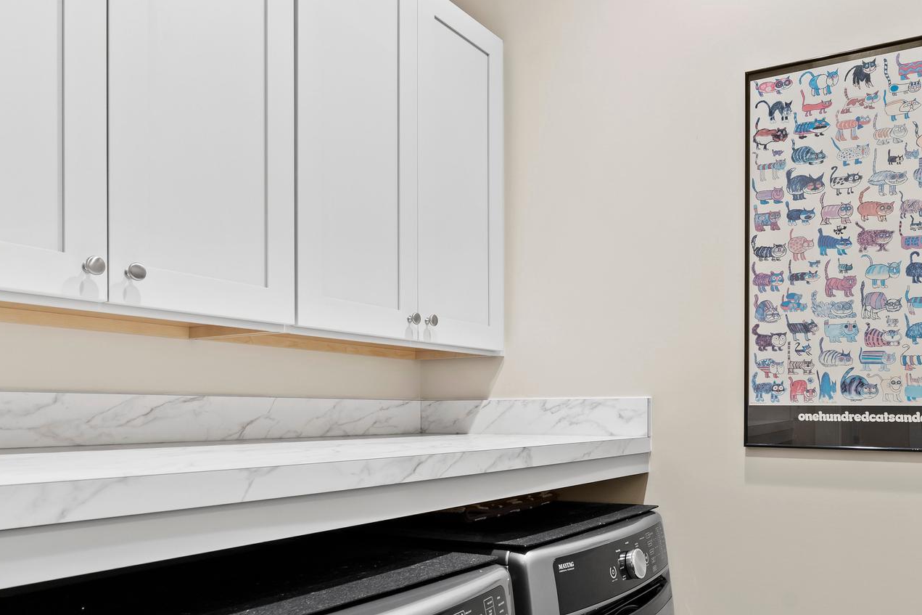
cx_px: 551
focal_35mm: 29
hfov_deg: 63.1
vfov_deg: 44.1
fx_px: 743
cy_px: 425
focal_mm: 18
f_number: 8
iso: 500
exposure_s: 1/5
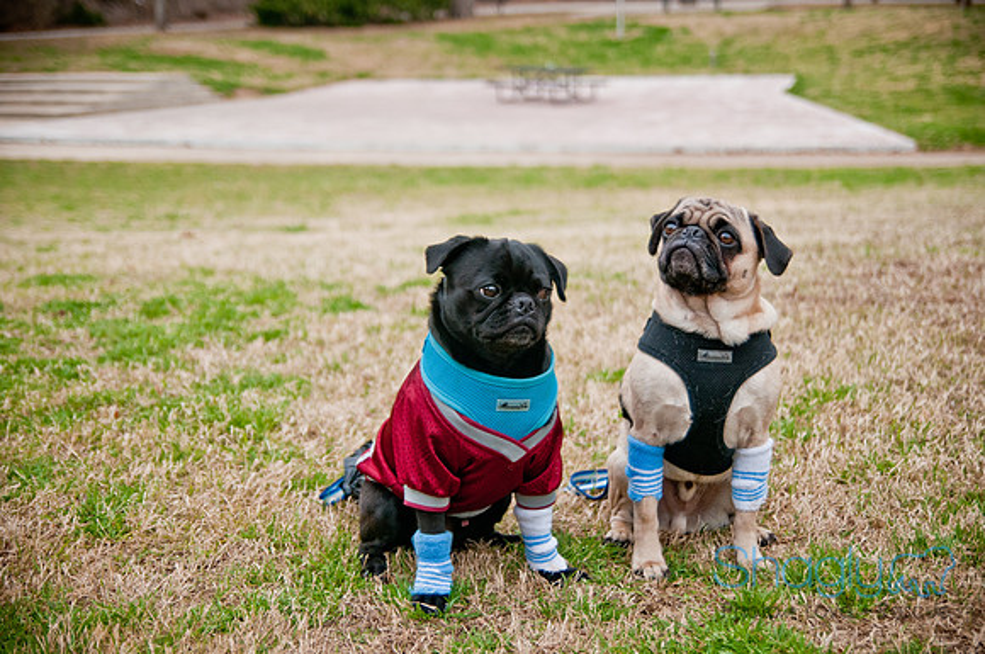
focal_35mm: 54
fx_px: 1475
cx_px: 492
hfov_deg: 36.9
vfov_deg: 25.0
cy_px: 327
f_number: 2.8
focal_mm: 36
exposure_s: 1/3200
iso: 500
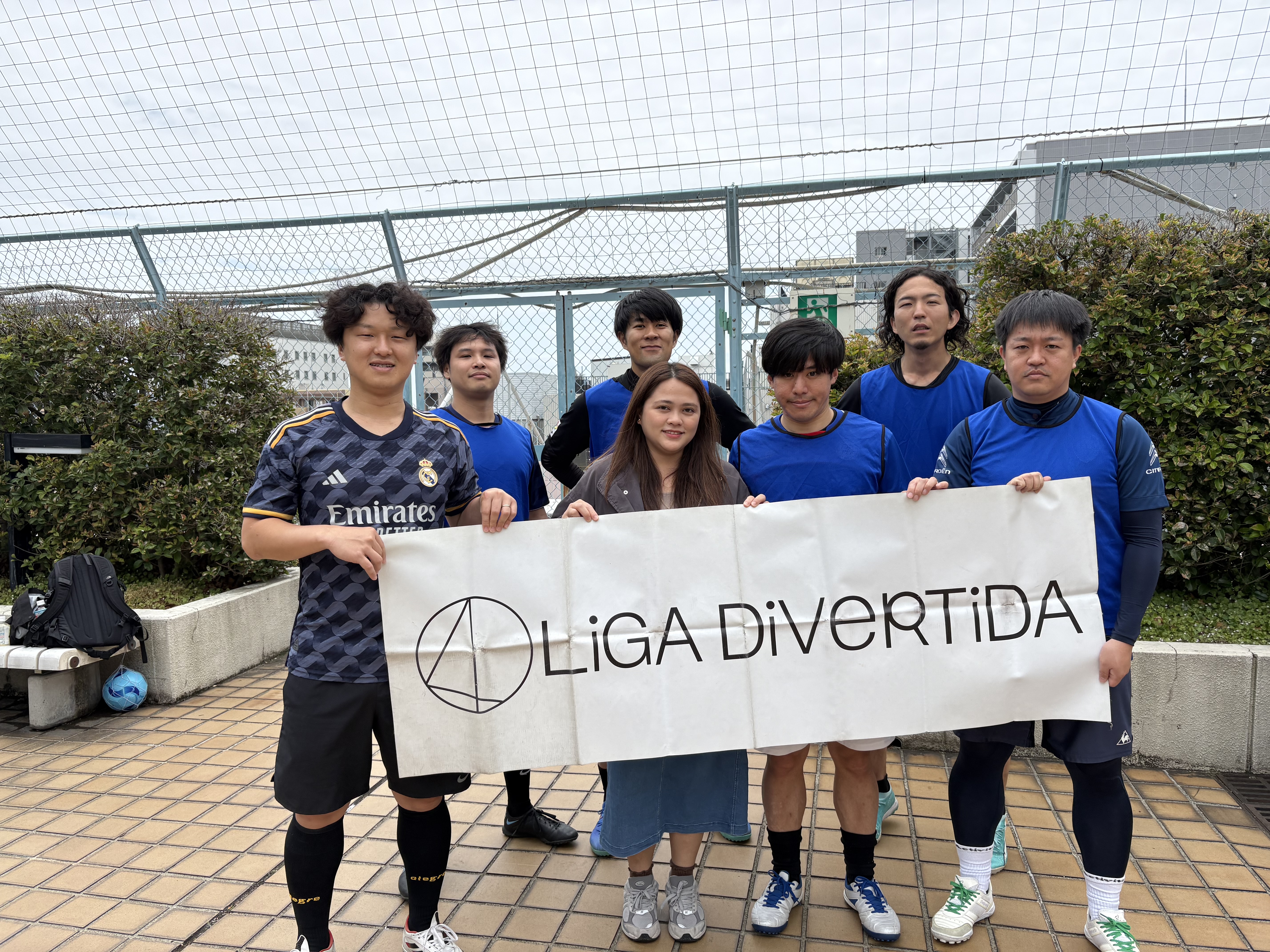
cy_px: 476
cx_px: 635
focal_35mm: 26
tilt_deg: -3.7
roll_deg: +1.8
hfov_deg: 67.3
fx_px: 954
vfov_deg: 53.1
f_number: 1.6
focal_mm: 5.96
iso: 50
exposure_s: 1/3448
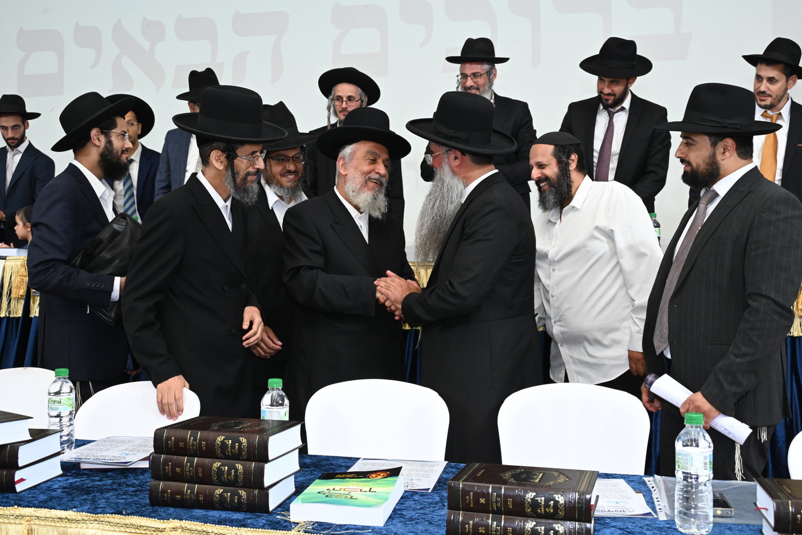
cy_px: 268
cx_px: 401
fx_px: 846
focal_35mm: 38
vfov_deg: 35.0
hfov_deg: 50.7
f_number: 9
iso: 1600
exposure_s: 1/125
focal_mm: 38
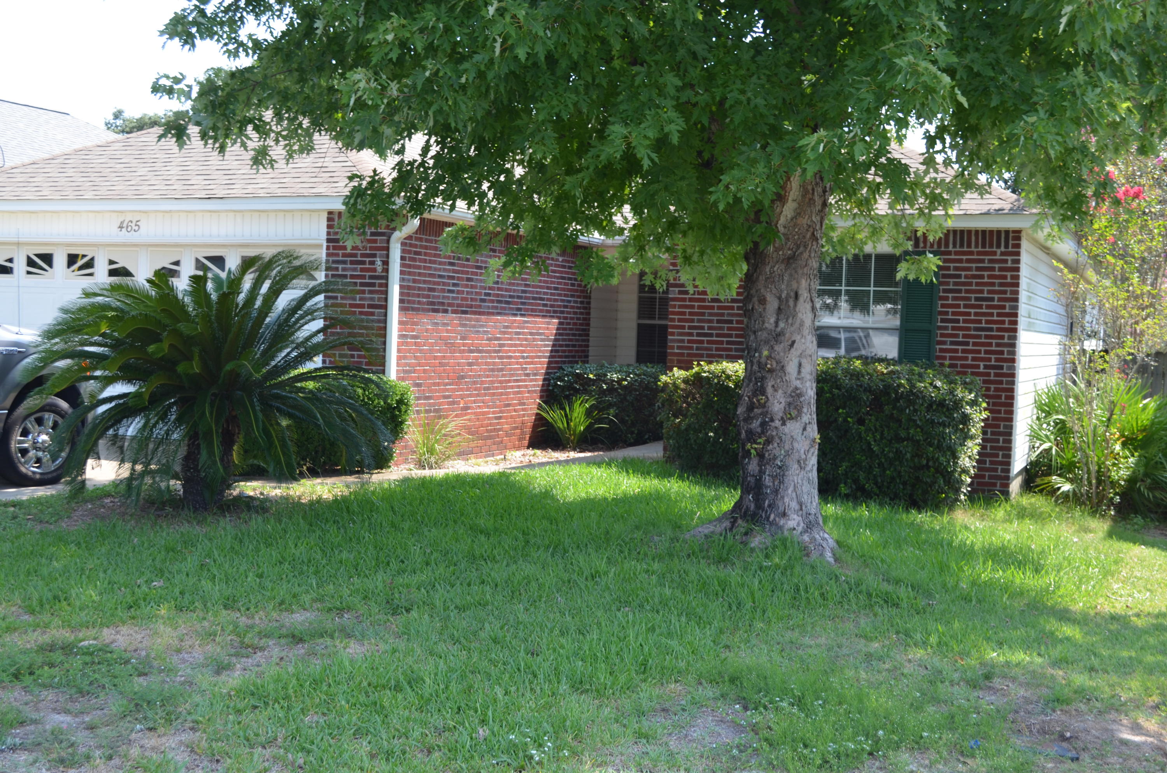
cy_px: 386
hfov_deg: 45.0
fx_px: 1407
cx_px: 584
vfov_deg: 30.7
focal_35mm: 44
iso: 200
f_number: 6.3
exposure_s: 1/160
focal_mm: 29
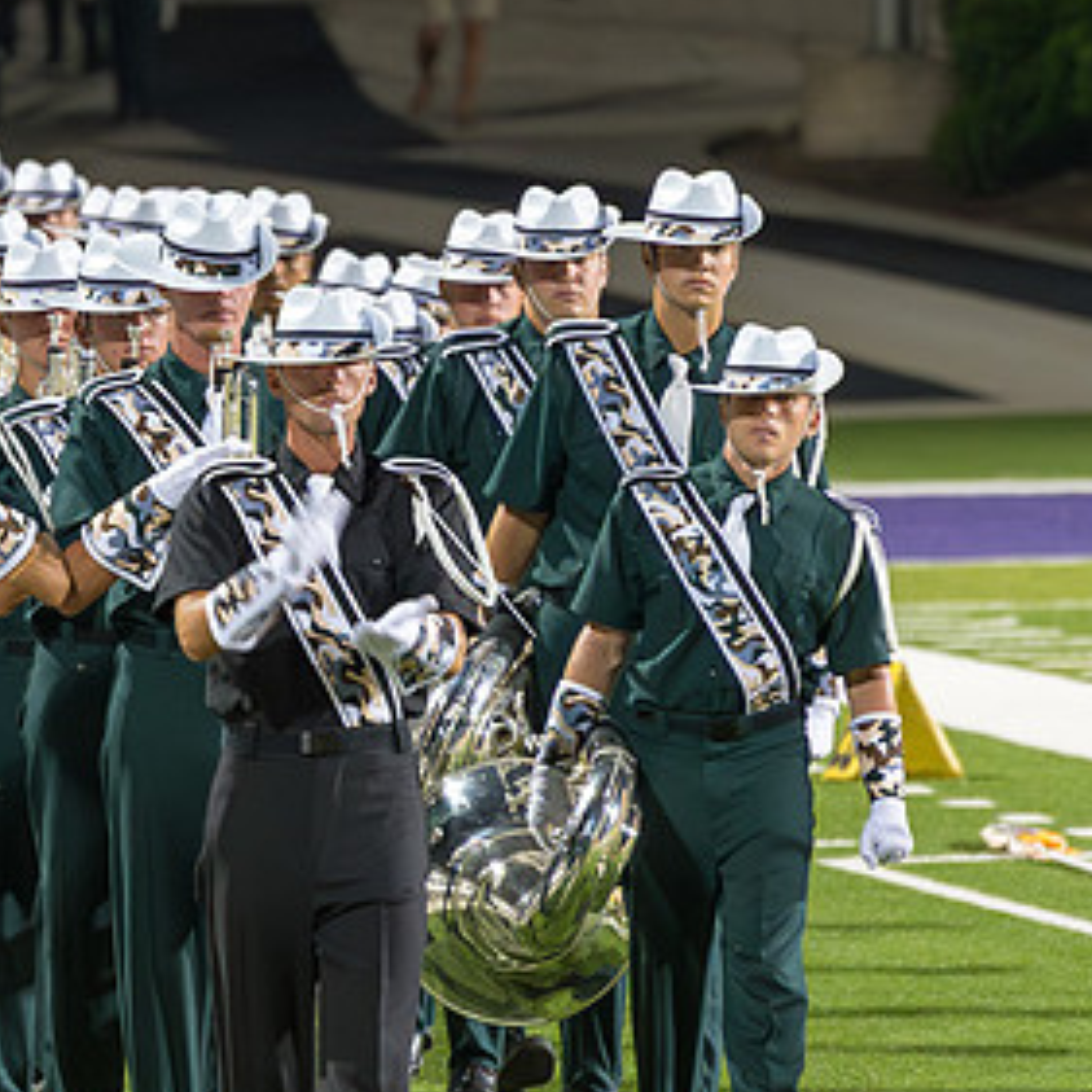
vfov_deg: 3.2
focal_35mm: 545
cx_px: 82
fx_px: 19451
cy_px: 621
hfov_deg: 3.2
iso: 6400
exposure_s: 1/160
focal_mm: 270
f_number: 5.6
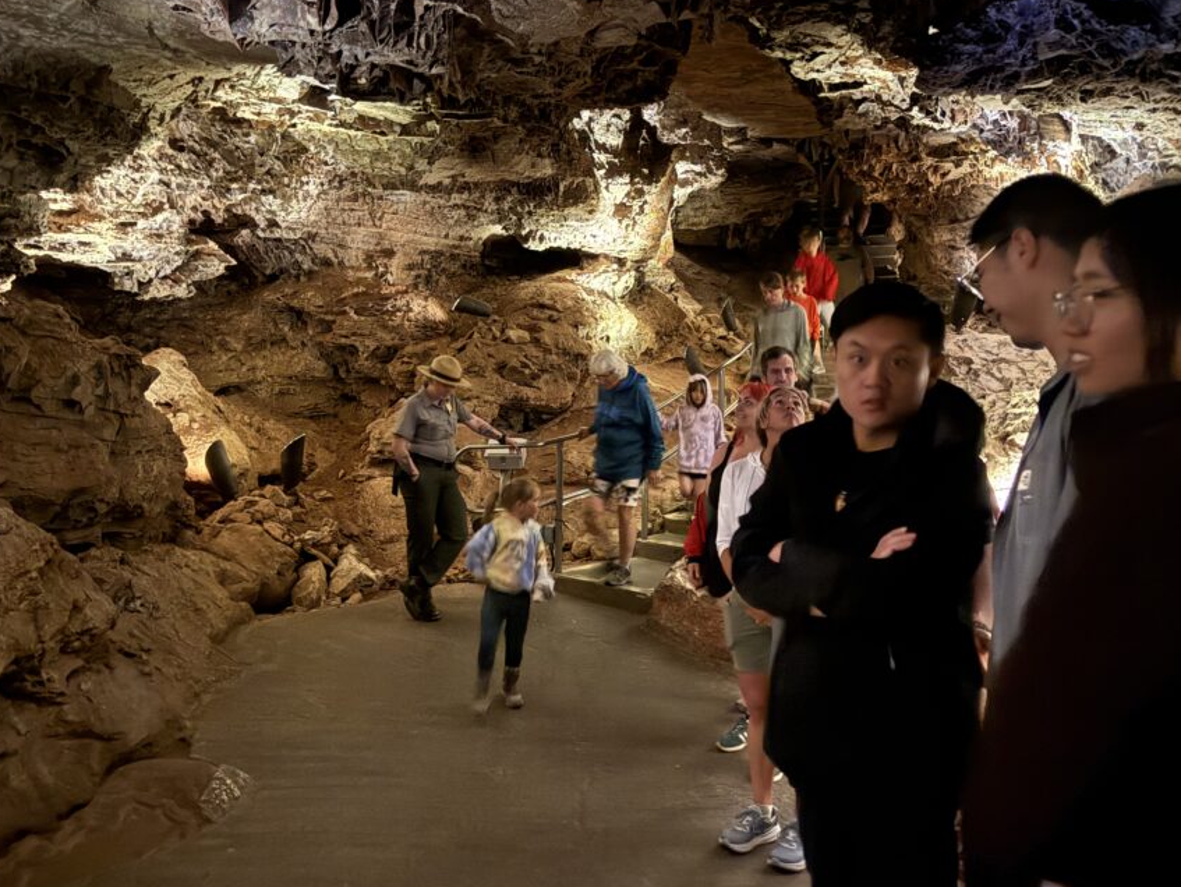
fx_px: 990
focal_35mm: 29
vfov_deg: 48.1
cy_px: 385
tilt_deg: +0.8
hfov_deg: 61.6
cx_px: 561
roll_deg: +0.2
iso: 4000
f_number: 1.78
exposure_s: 1/9
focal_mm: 6.76
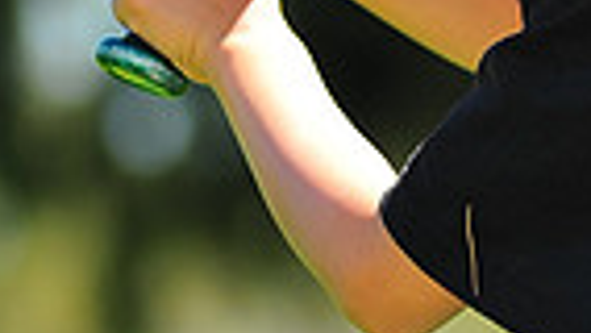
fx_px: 12103
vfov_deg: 1.6
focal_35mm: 772
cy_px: -271
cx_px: 587
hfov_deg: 2.8
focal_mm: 180
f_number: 5
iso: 200
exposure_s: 1/500
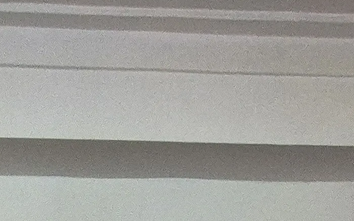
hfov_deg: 23.9
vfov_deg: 9.9
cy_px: 738
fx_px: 762
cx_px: -65
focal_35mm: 79
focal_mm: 2.2
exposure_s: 1/60
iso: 500
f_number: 2.2
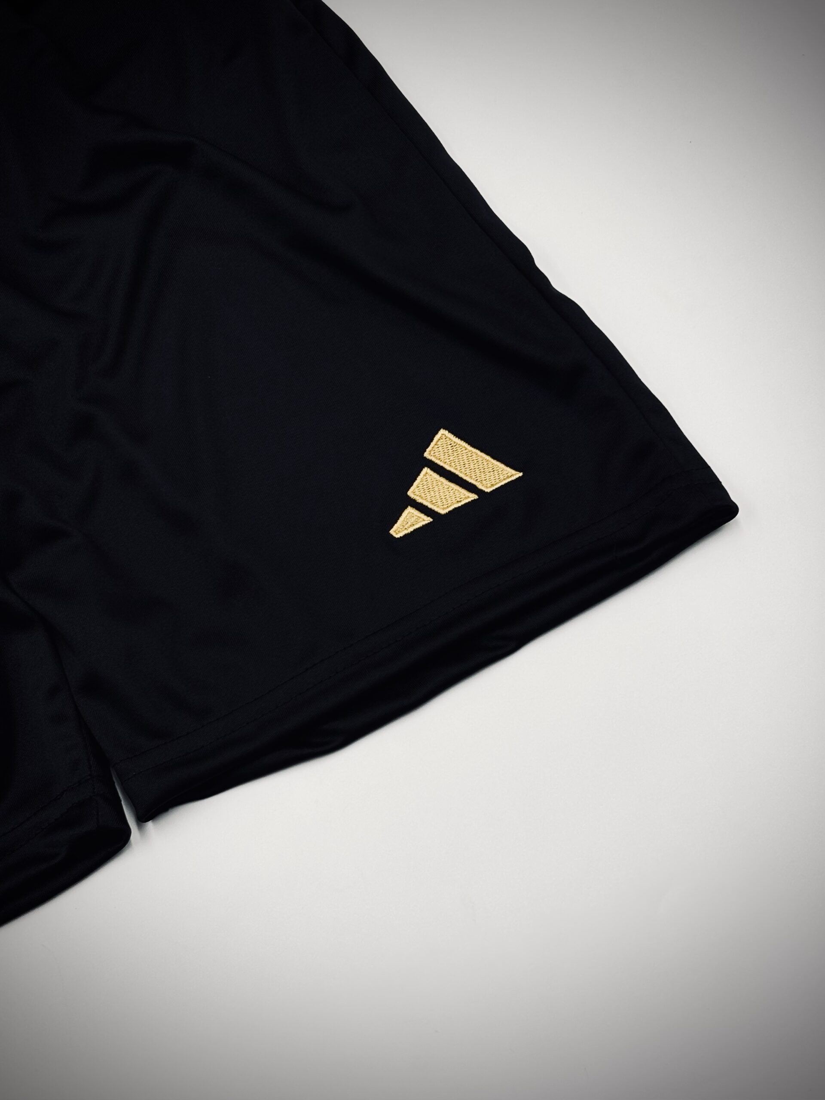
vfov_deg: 36.8
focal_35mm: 52
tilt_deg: -72.2
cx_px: 412
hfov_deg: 28.0
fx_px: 1652
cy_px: 550
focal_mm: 5.96
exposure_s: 1/295
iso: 32
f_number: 1.6
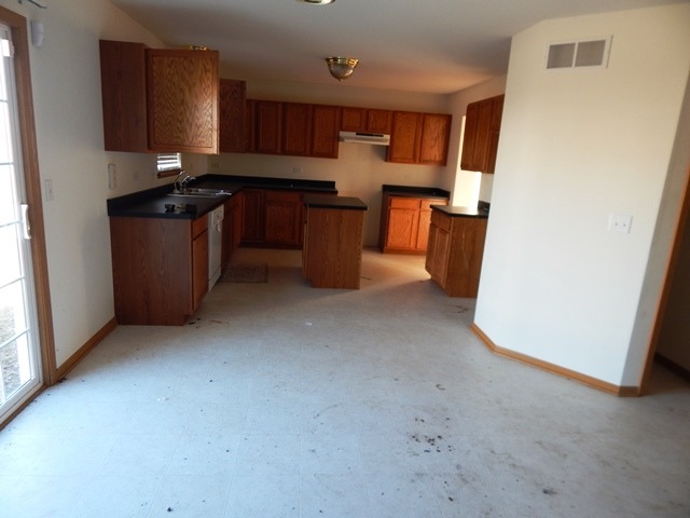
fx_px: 439
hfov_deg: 76.4
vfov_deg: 61.1
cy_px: 259
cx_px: 345
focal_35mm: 22
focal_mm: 4
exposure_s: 1/30
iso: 125
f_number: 3
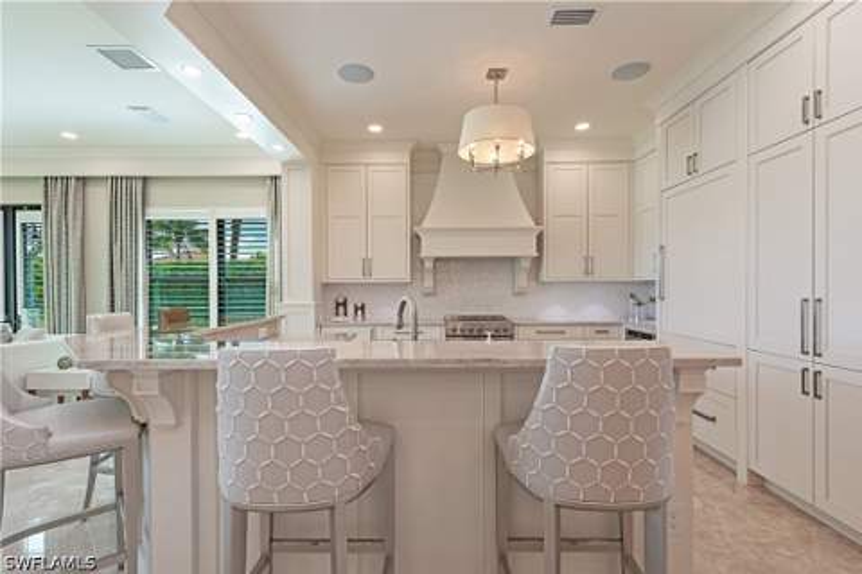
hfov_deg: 93.3
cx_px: 431
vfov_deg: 70.4
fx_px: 407
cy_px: 287
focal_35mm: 17
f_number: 9
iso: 100
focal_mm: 17
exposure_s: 1/320
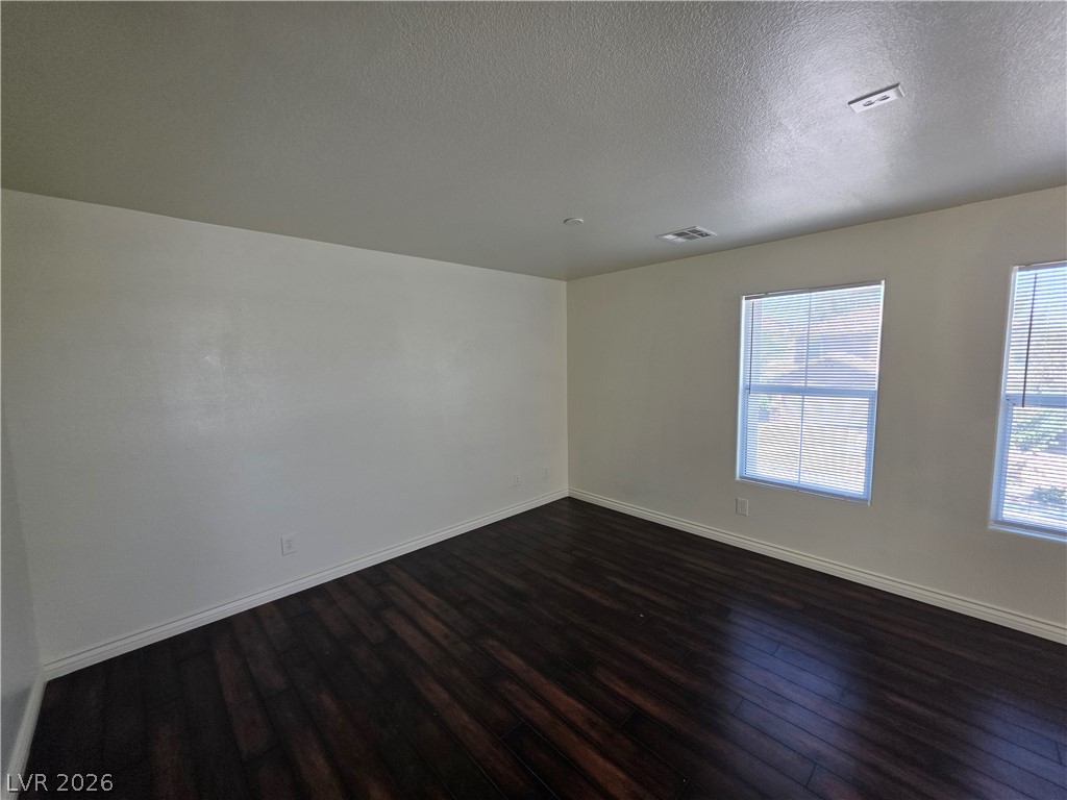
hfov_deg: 106.2
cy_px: 400
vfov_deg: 89.9
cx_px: 534
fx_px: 401
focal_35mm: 13
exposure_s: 1/120
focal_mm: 2.2
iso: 64
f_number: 1.9
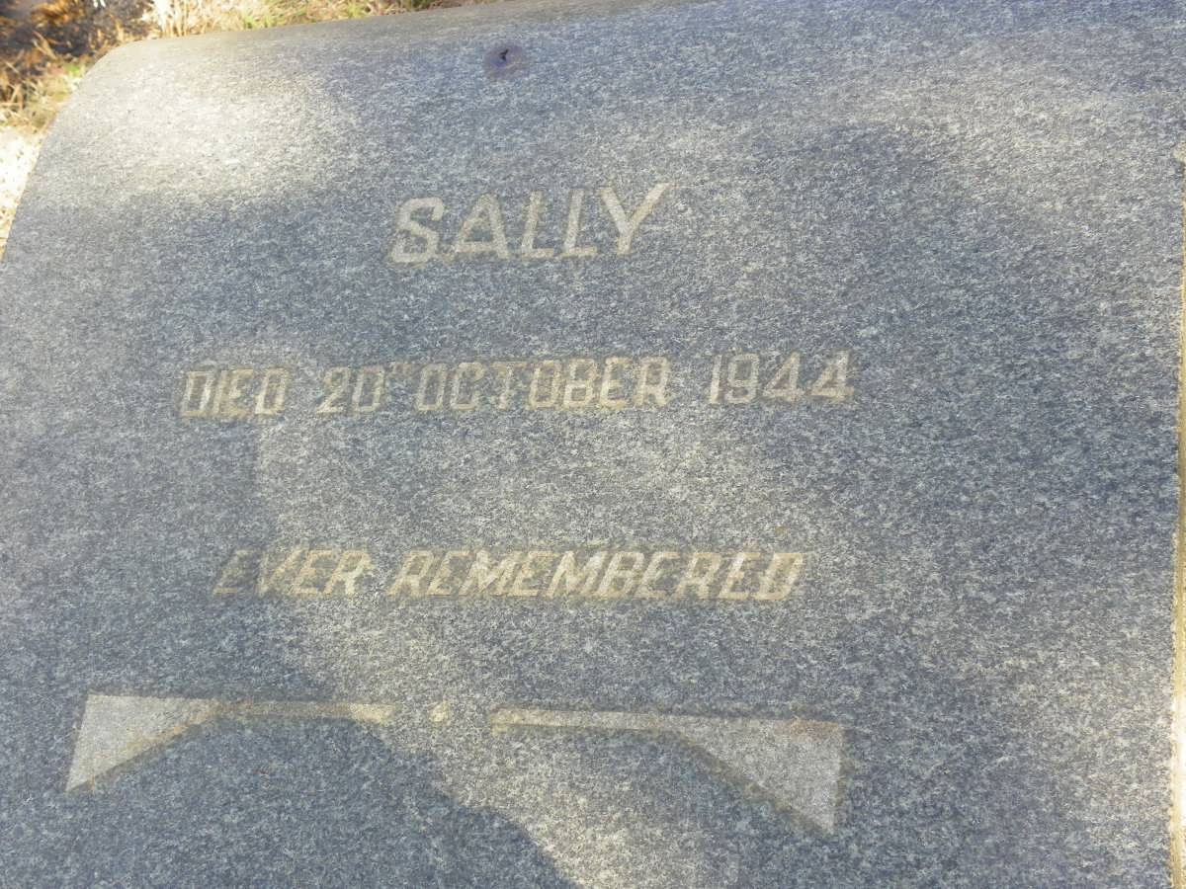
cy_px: 444
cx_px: 593
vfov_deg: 26.1
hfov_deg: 34.3
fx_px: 1919
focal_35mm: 56
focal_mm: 9.9
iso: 64
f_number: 3.5
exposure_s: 1/80
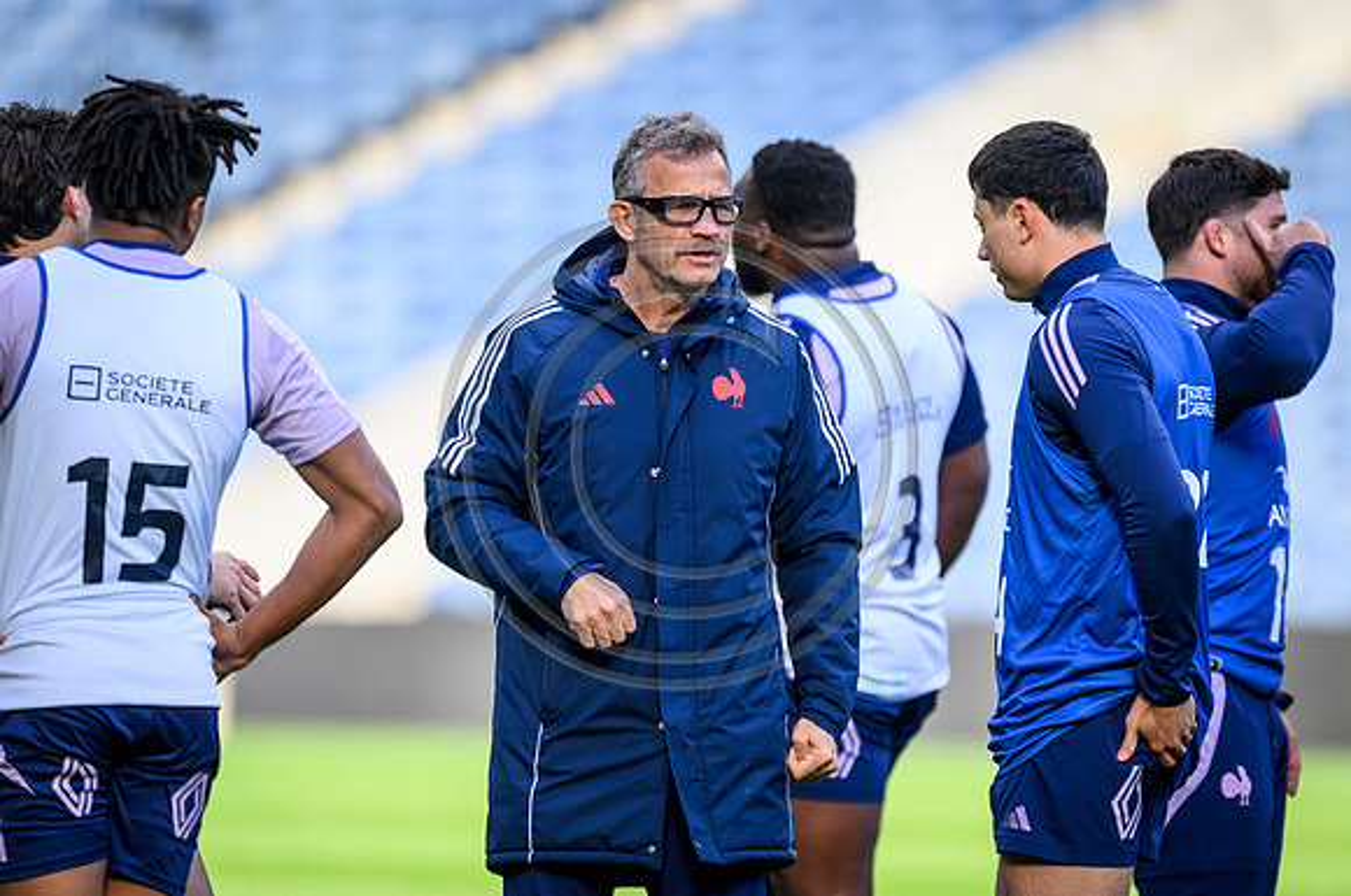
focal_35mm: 645
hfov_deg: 3.2
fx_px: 24168
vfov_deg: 2.1
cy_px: 379
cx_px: 777
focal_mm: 560
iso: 1000
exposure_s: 1/1600
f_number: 4
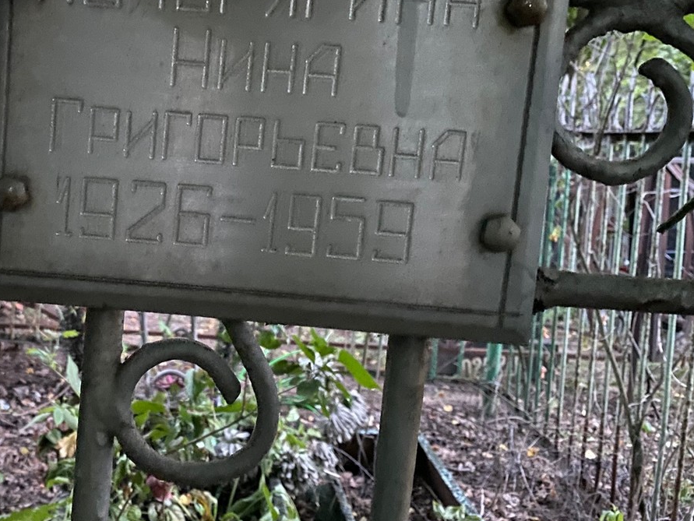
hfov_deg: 43.2
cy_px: 201
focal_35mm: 42
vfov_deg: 34.2
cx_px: 165
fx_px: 842
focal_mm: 4.25
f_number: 1.8
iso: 1000
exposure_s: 1/19
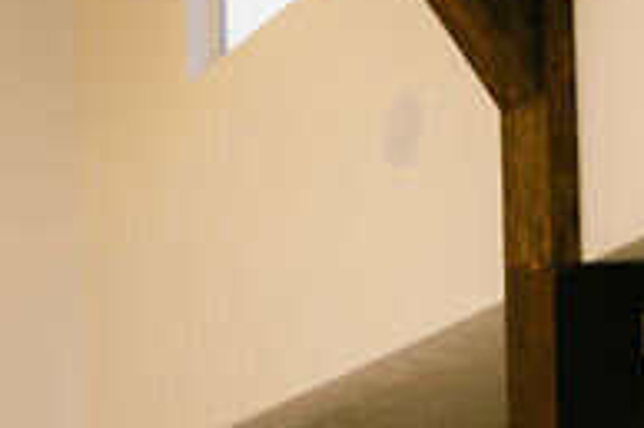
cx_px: -803
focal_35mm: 151
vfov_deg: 8.6
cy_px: 844
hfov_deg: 11.6
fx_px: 2699
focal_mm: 28.6
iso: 800
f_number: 2.8
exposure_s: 1/200
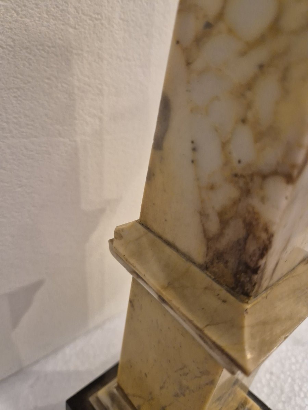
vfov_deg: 73.9
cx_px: 154
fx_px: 273
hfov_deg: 58.9
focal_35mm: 23
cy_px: 205
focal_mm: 5.4
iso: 320
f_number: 1.8
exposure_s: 1/100
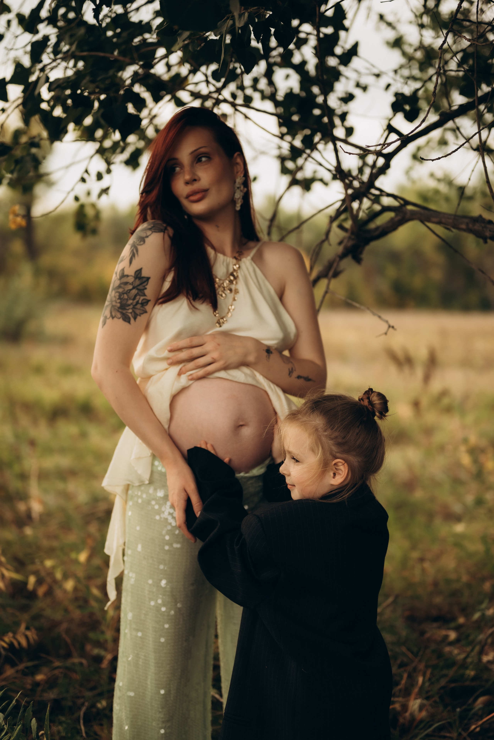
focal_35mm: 50
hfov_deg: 27.0
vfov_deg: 39.6
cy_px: 370
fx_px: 1028
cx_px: 247
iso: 100
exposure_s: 1/1600
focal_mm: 50
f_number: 1.8
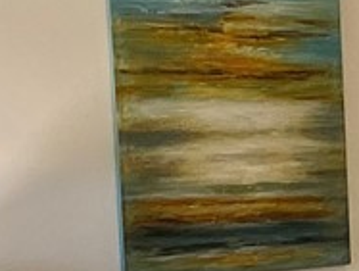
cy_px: 256
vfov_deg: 10.4
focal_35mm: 142
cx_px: 564
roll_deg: +2.3
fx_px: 1476
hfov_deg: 13.0
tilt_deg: -5.7
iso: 400
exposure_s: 1/40
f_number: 1.8
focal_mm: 4.25
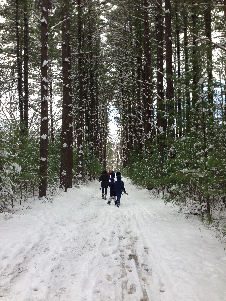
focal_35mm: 33
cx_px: 113
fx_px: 287
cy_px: 150
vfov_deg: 55.4
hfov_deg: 42.9
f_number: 2.4
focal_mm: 4.12
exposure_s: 1/263
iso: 50
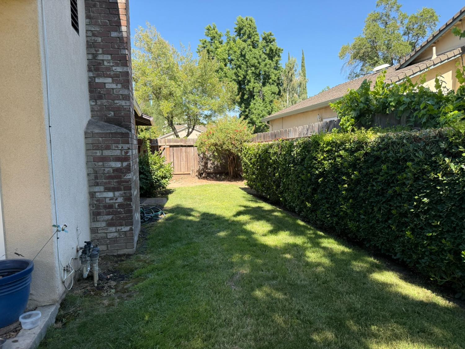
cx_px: 232
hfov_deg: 71.6
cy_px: 174
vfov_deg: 56.8
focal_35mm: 24
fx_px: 322
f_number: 1.78
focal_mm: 6.76
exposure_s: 1/1464
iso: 100
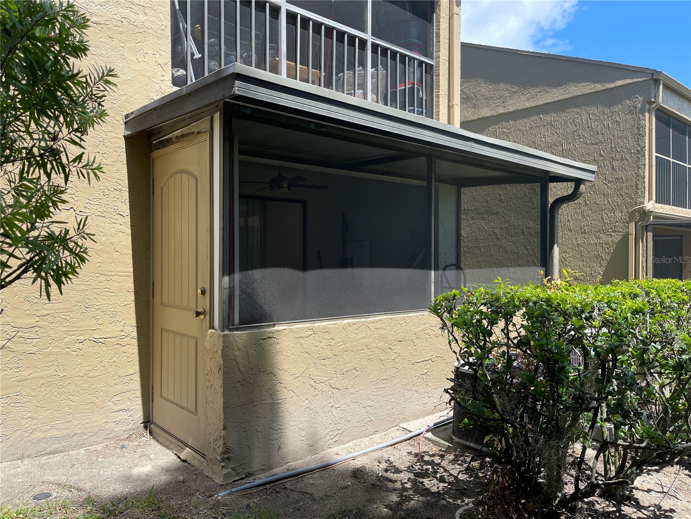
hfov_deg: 69.4
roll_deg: +0.1
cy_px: 260
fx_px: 499
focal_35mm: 25
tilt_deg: -0.5
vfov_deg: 54.9
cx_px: 346
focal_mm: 5.1
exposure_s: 1/1475
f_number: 1.6
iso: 32
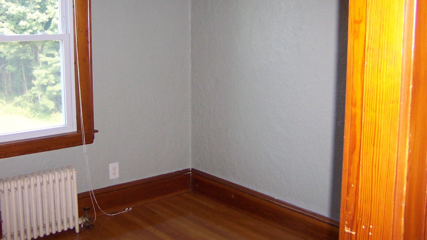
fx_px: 464
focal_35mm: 41
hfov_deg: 49.4
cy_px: 73
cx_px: 209
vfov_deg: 28.7
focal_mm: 5.6
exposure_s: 1/60
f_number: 2.4
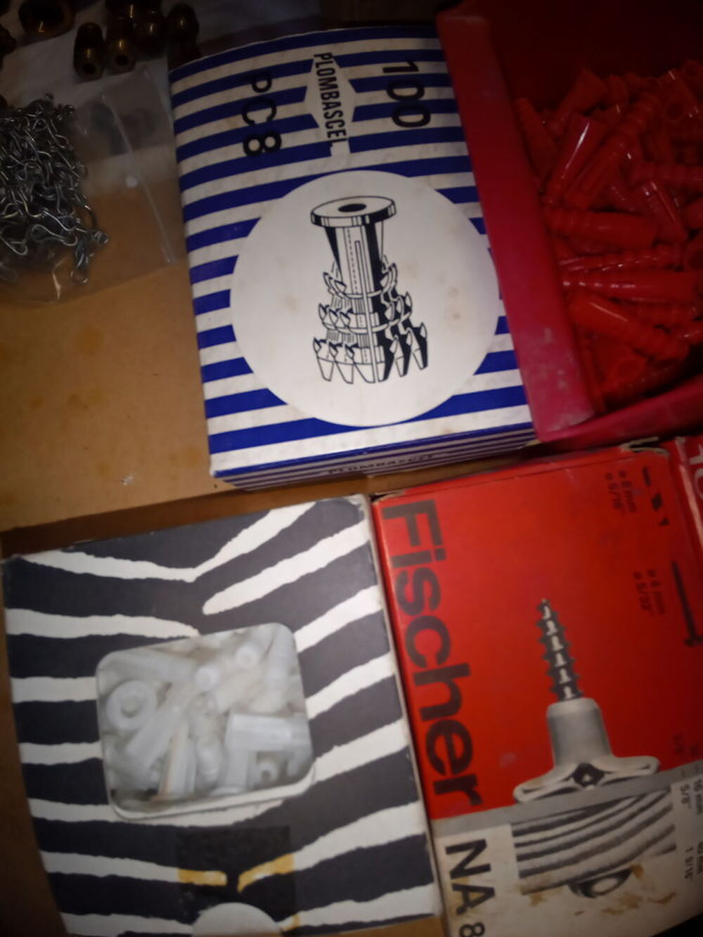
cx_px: 352
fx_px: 596
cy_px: 468
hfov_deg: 61.1
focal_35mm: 22
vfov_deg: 76.4
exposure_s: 1/33.3
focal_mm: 2.24
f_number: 2.2
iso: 143
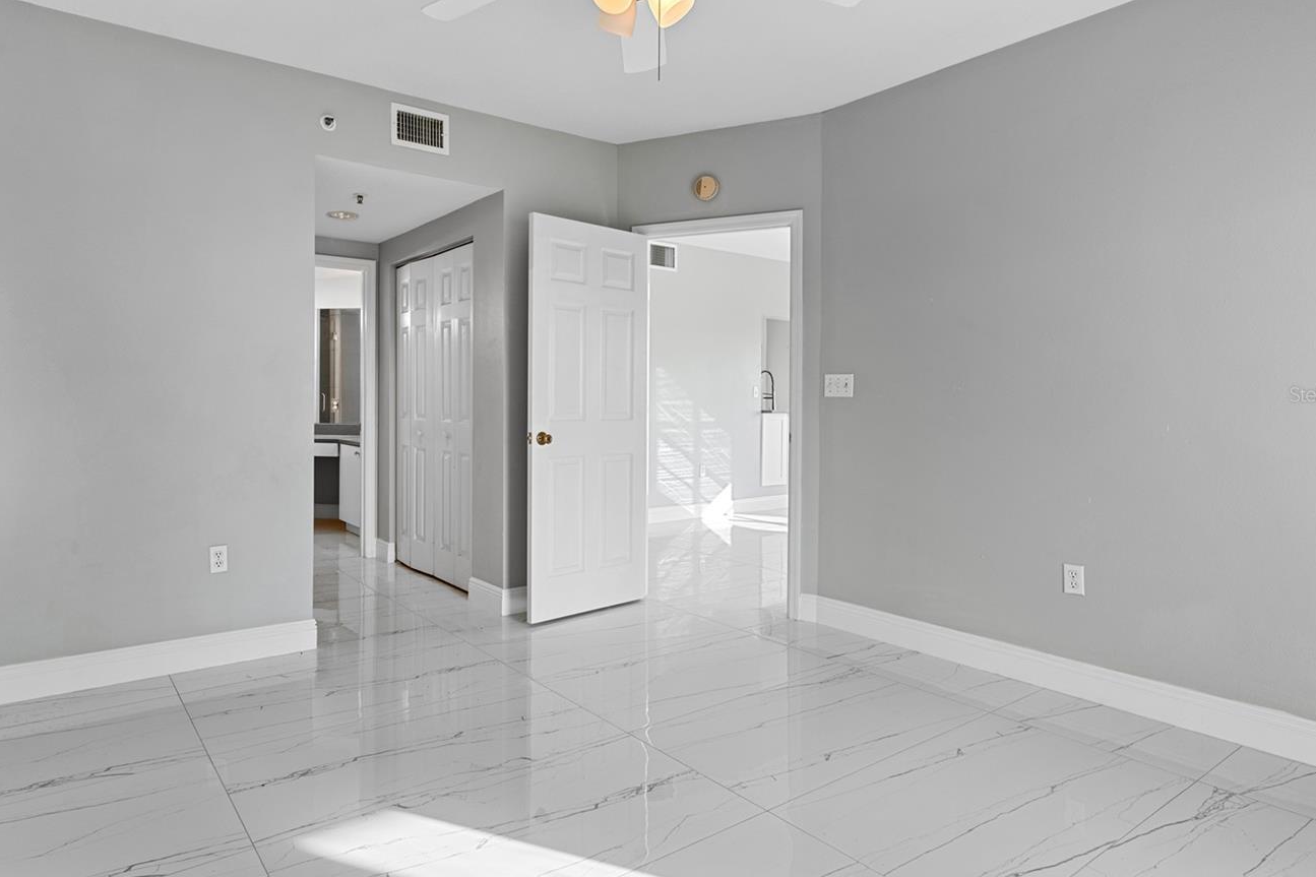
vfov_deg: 59.4
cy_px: 394
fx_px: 768
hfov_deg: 80.8
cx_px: 567
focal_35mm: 21
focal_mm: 17
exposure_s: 1/13
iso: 400
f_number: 9
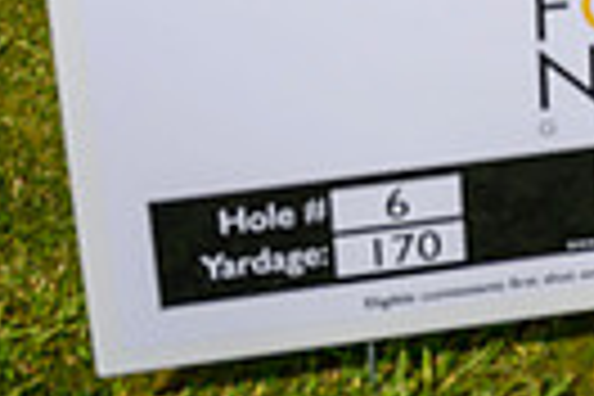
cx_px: 585
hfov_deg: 23.8
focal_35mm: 82
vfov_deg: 12.5
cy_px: -590
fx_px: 1353
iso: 250
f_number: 4
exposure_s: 1/3200
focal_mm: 24
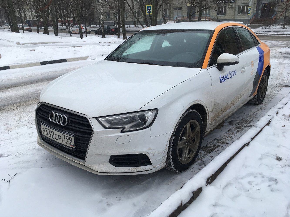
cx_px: 145
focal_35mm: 29
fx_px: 243
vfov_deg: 48.2
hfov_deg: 61.7
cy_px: 108
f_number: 2.2
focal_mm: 4.15
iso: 32
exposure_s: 1/100
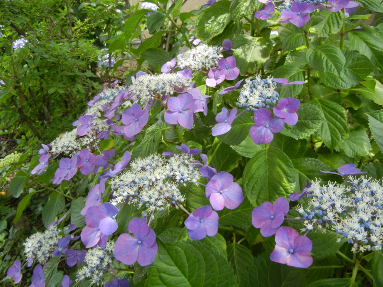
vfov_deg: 46.8
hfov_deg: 60.0
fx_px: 332
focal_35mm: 30
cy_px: 144
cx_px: 192
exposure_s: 1/200
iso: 160
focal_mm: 5.4
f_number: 3.5
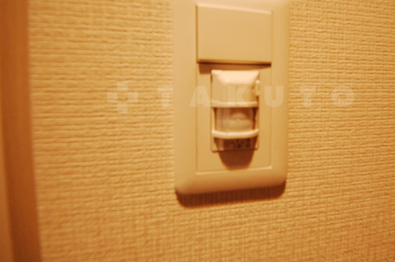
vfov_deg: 72.2
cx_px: 230
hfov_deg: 96.0
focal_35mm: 16
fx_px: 175
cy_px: 97
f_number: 4.5
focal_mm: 8
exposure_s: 1/40
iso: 1600
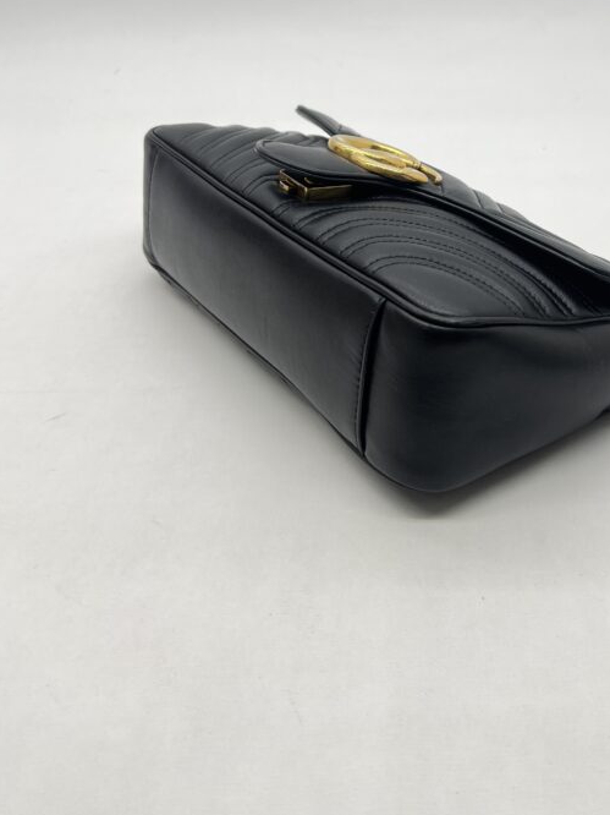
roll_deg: +0.4
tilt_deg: -25.1
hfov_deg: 35.3
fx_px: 940
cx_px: 446
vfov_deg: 45.4
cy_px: 217
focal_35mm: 40
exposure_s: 1/134
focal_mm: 5.7
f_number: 1.5
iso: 32
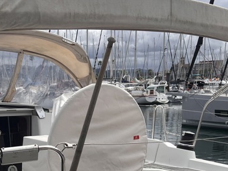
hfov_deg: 27.2
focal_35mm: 71
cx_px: 68
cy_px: 181
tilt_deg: -12.5
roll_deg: +0.7
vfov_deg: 19.9
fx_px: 468
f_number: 1.5
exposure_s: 1/6211
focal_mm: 5.7
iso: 50
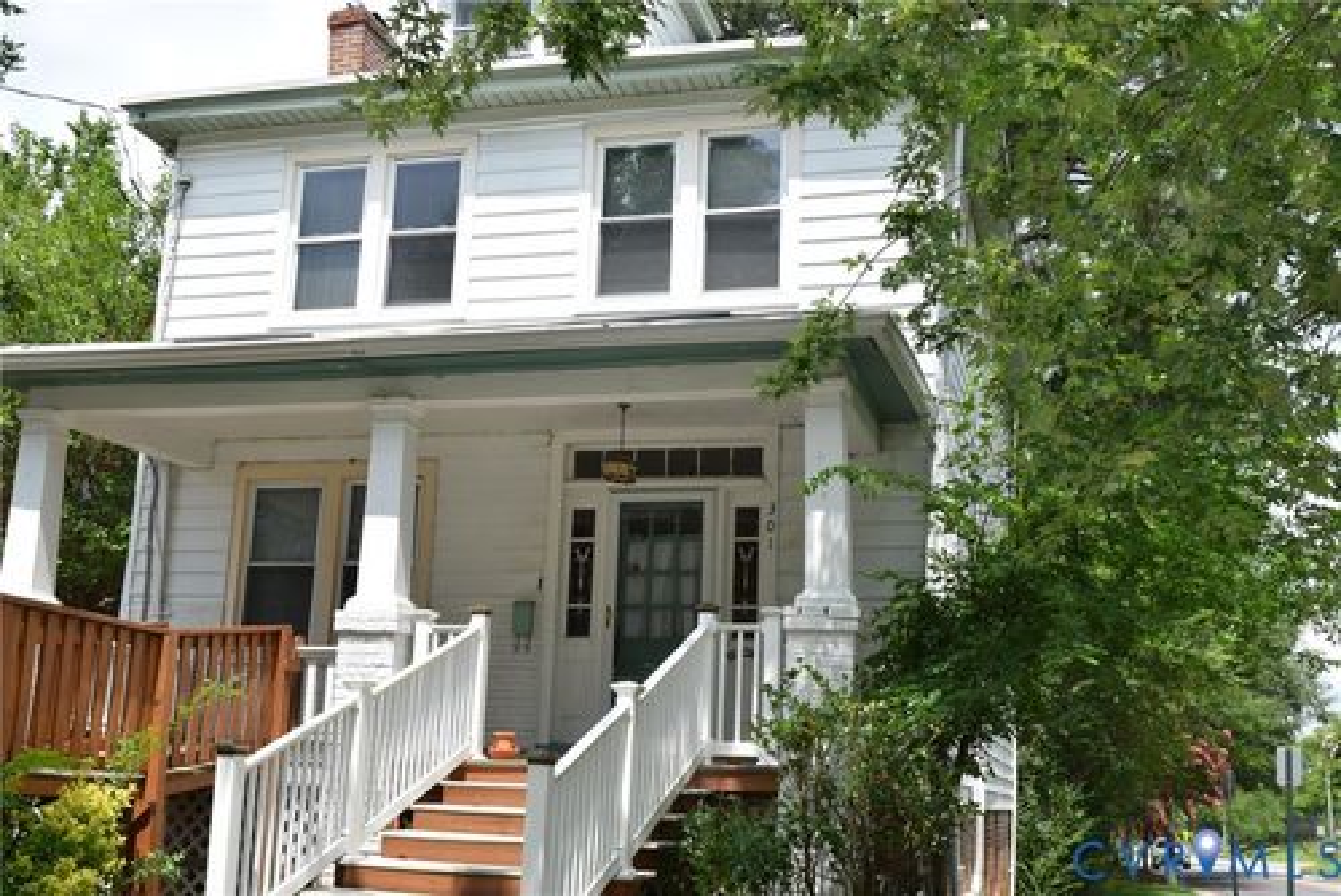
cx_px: 670
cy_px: 448
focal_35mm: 42
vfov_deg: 31.9
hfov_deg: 46.4
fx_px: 1565
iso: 200
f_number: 10
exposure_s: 1/400
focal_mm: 28
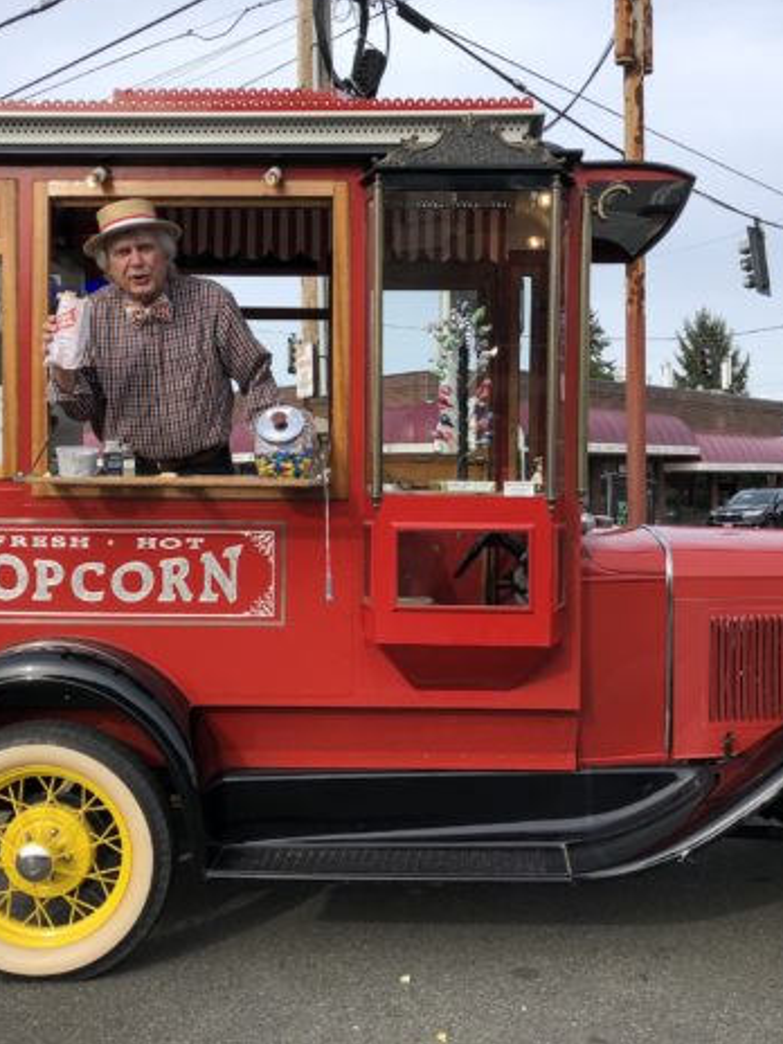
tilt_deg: -0.1
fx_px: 1146
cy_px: 516
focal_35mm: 38
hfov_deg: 37.7
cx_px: 446
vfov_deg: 49.0
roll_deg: +1.2
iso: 20
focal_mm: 4
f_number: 1.8
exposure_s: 1/873
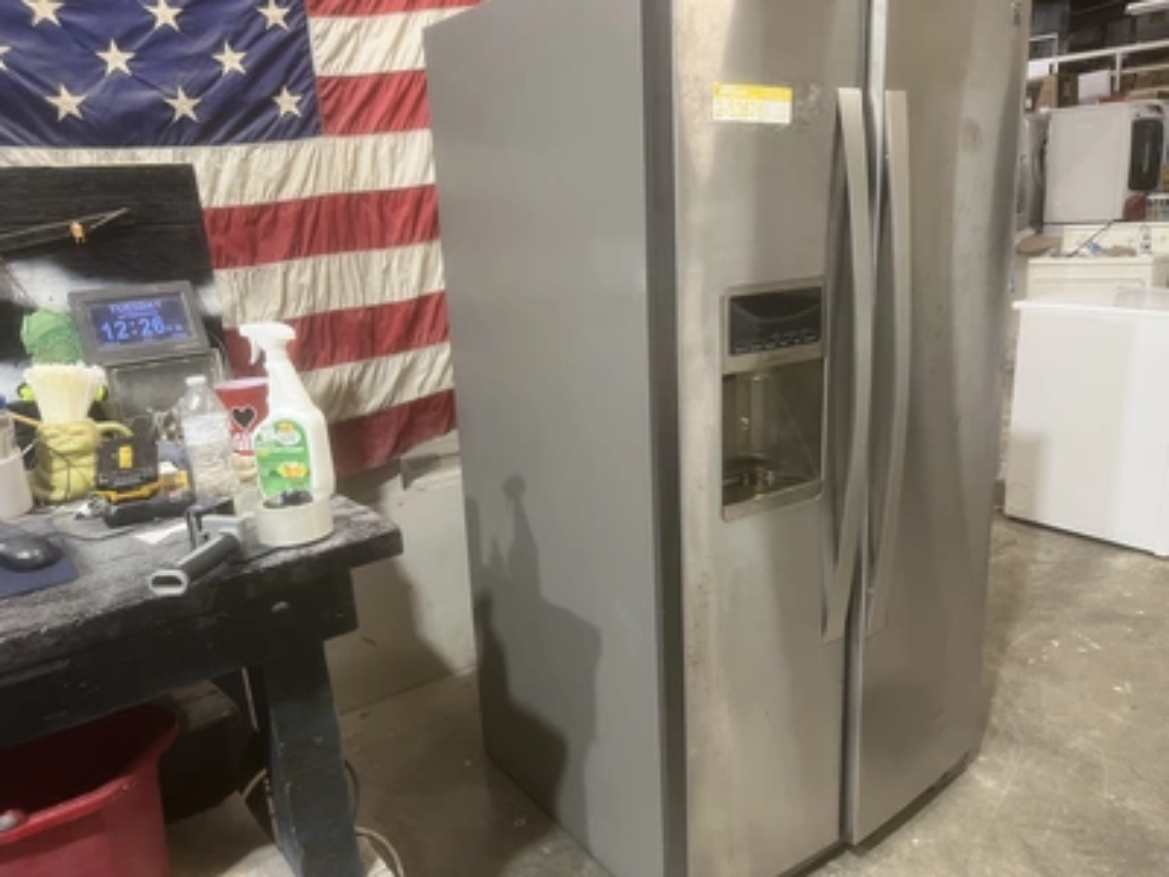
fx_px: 878
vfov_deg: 53.1
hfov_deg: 67.3
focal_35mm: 26
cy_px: 438
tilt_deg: -14.8
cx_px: 584
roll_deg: +4.0
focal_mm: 5.1
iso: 160
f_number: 1.6
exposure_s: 1/60
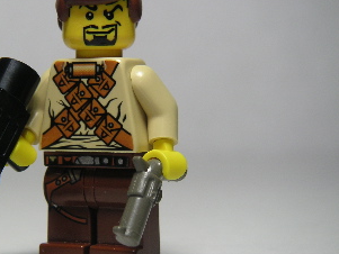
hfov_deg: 16.8
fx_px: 1146
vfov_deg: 12.7
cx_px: 105
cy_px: 117
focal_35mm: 117
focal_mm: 12.8
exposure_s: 1/90
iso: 50
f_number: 3.3
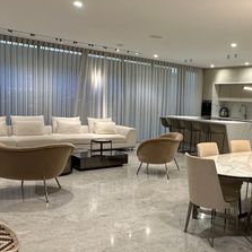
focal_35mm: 37
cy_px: 141
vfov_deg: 44.8
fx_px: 305
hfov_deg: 43.3
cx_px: 194
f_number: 2.2
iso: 250
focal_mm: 2.22
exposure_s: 1/120
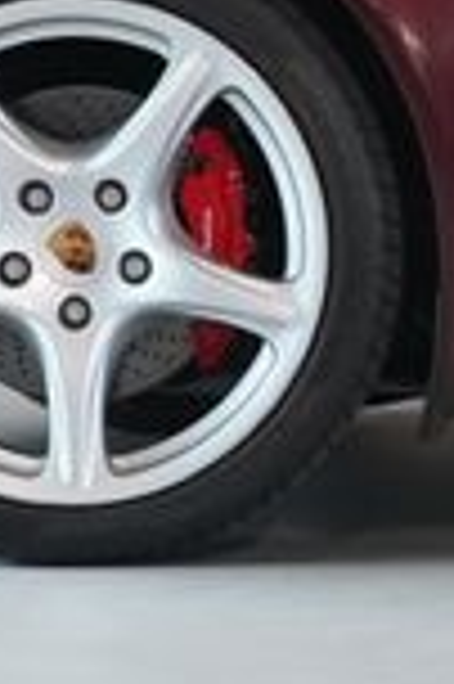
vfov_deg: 4.6
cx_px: 1191
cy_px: -281
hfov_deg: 3.0
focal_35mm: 444
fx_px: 8418
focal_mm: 66
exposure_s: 1/160
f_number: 5.6
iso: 4000
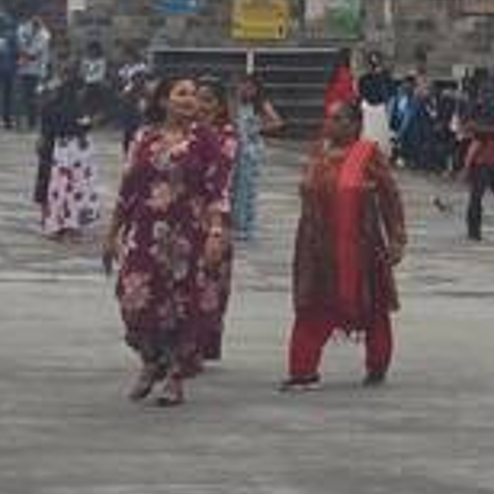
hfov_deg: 9.4
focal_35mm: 184
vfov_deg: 9.4
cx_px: 632
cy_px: -90
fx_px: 2971
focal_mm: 5.56
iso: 50
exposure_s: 1/405
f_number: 1.88
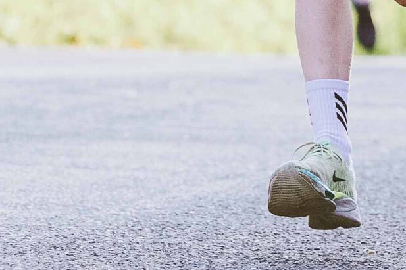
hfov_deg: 3.0
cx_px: 31
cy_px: -220
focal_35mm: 685
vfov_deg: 2.0
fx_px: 7723
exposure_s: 1/1250
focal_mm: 110
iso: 500
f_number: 3.5
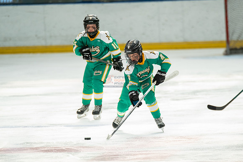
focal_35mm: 393
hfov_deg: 5.2
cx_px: 134
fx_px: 2650
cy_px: 112
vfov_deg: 3.5
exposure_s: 1/2500
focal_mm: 274
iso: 2500
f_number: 3.2
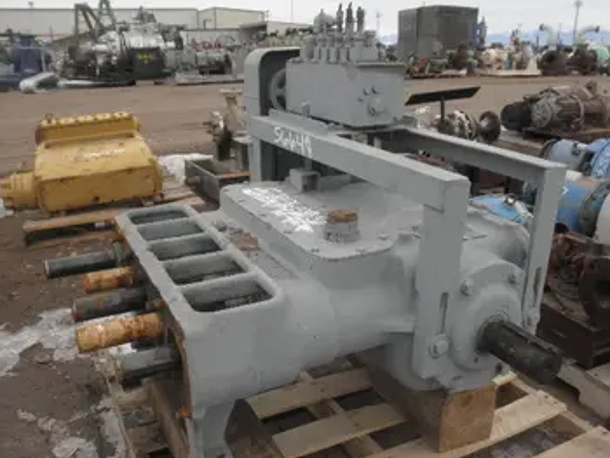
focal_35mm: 32
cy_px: 249
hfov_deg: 56.8
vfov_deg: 44.2
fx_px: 564
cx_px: 307
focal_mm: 5
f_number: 8.5
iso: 64
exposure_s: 1/60
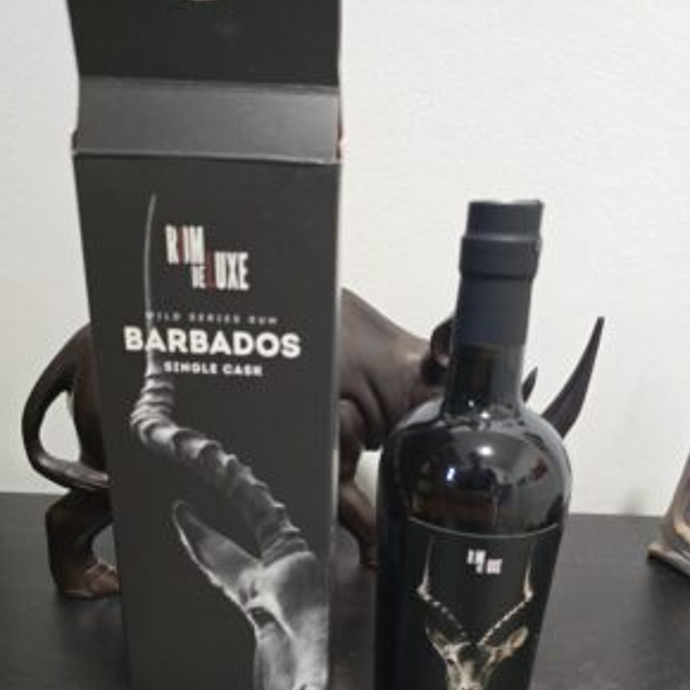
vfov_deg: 56.3
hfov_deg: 57.3
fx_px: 631
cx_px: 345
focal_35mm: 28
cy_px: 450
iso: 1250
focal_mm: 6.3
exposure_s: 1/100
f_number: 1.7
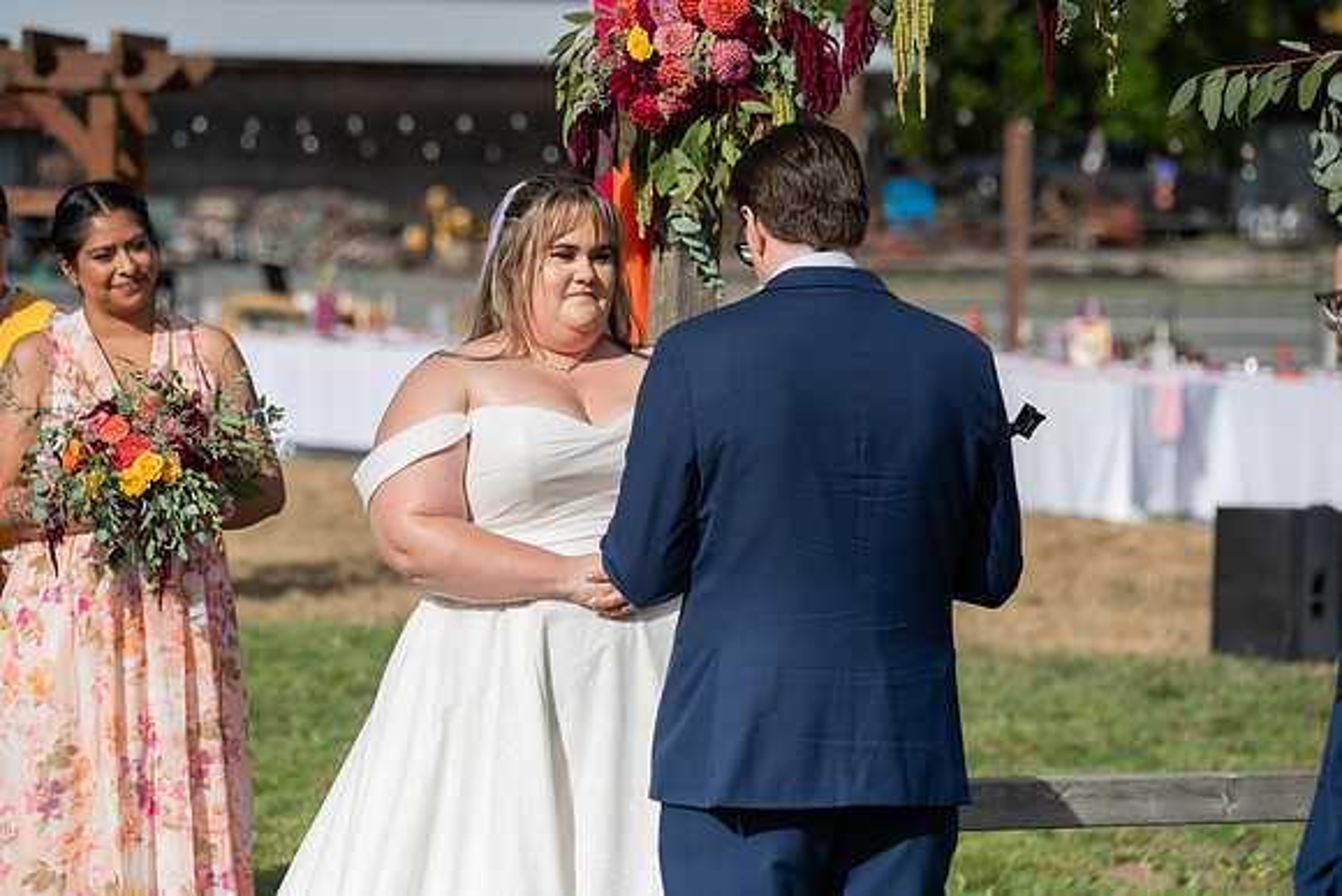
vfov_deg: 9.2
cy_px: 448
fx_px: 5593
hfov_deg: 13.7
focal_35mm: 150
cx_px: 671
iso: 400
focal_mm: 150
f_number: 4.5
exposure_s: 1/8000
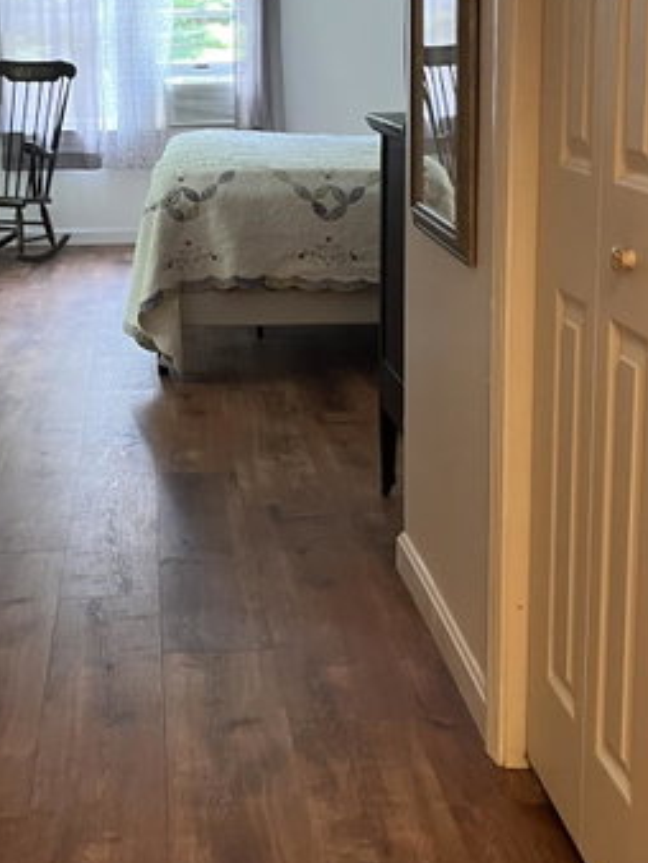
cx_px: 163
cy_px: 309
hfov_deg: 24.6
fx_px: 1471
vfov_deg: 32.5
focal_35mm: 59
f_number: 1.6
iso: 200
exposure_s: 1/60
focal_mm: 5.1
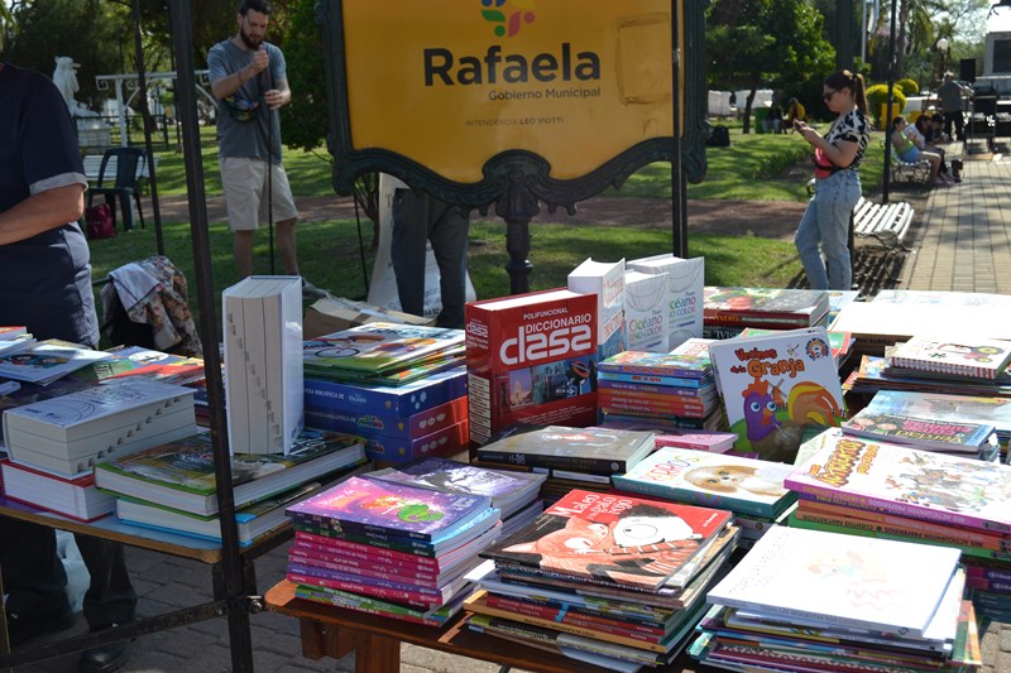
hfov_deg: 49.6
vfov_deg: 34.2
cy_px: 336
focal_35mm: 39
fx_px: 1095
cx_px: 506
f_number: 8
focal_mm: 26
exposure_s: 1/250
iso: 100
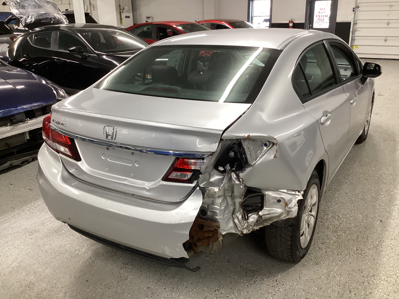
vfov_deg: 45.4
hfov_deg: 58.4
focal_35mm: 31
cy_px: 150
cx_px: 200
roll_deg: +0.7
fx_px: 357
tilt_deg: -23.1
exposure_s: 1/60
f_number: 2.4
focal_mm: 3.3
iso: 250
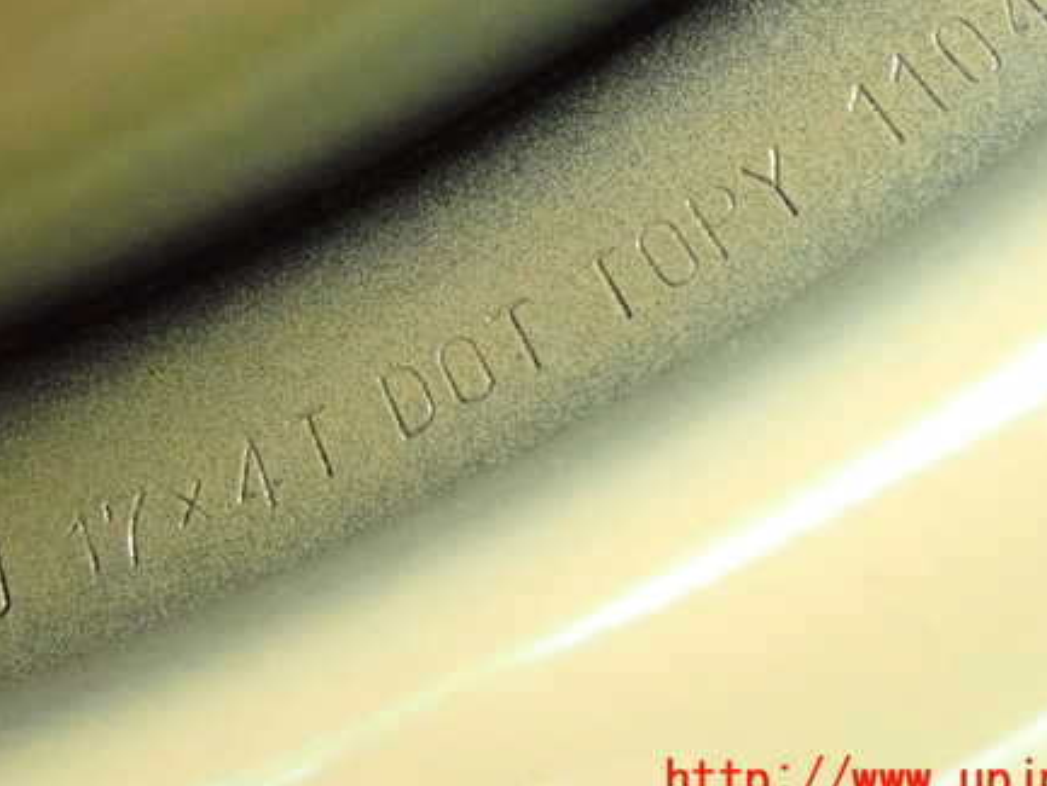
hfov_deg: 31.7
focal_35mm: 61
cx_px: 486
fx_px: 1846
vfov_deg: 23.9
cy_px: 268
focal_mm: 7.84
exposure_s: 1/125
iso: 3200
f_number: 2.9
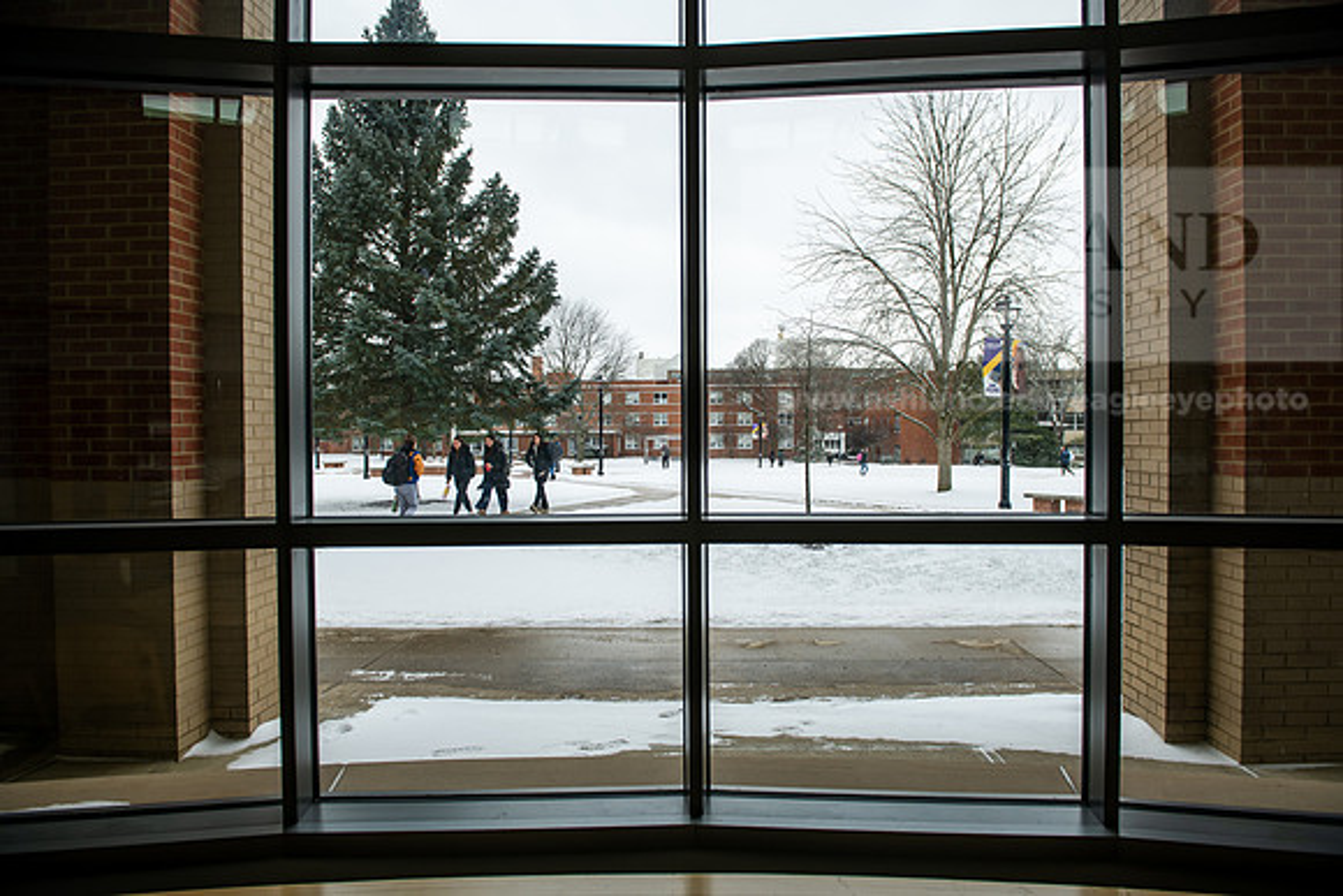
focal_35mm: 26
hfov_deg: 69.4
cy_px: 448
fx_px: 970
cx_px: 672
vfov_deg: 49.6
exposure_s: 1/400
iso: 160
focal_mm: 26
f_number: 4
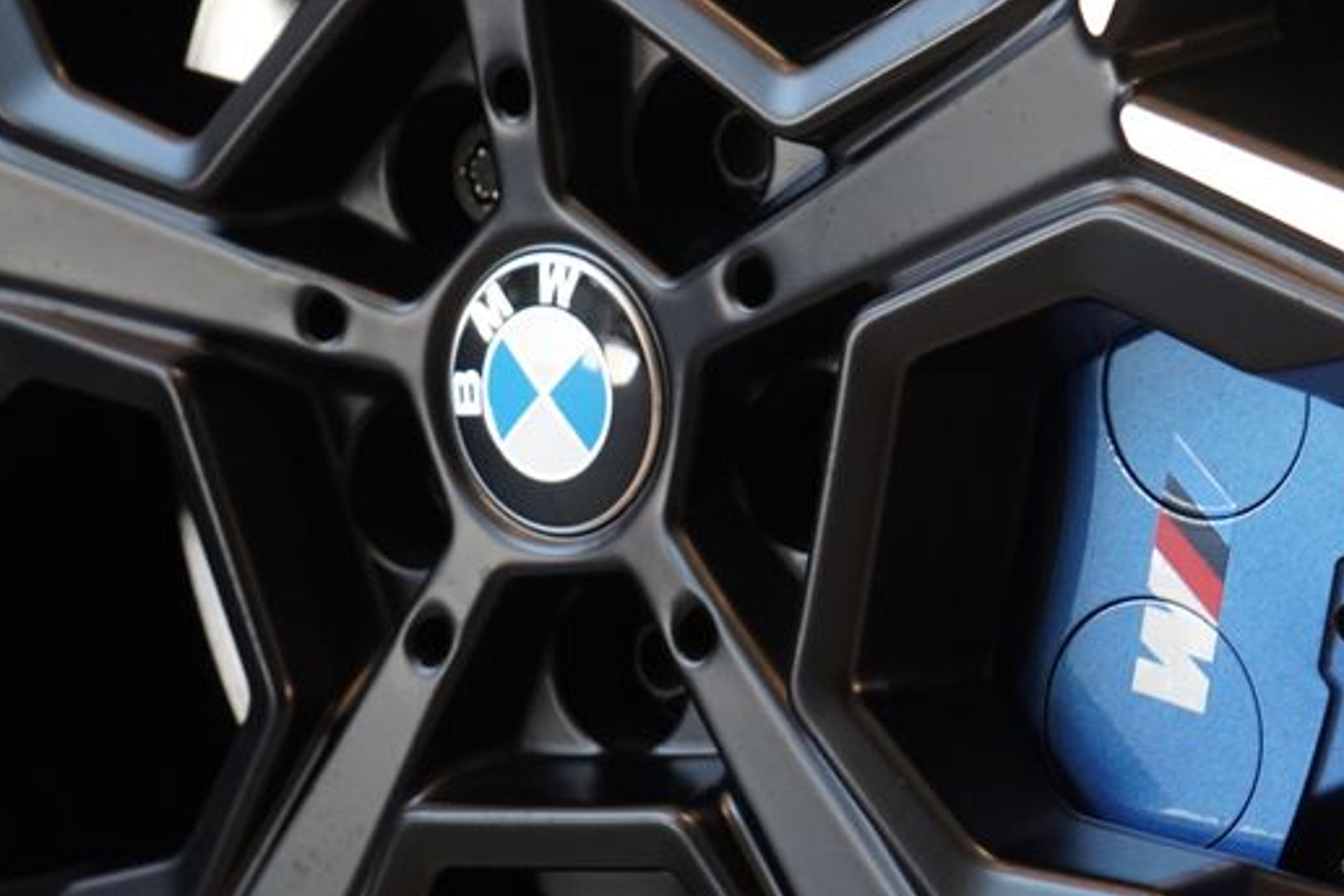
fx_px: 4965
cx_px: 909
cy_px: 553
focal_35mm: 133
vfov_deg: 10.3
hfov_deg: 15.4
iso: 4000
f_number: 5.6
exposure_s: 1/160
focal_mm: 67
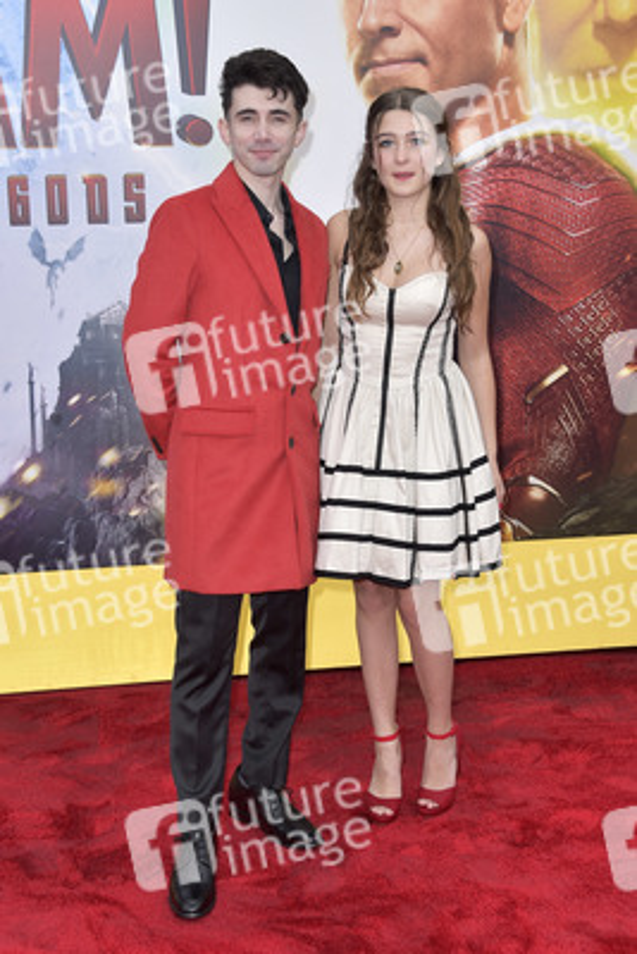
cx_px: 318
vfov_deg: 43.6
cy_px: 477
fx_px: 1193
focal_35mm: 45
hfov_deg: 29.9
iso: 400
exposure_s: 1/250
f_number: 6.3
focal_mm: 45
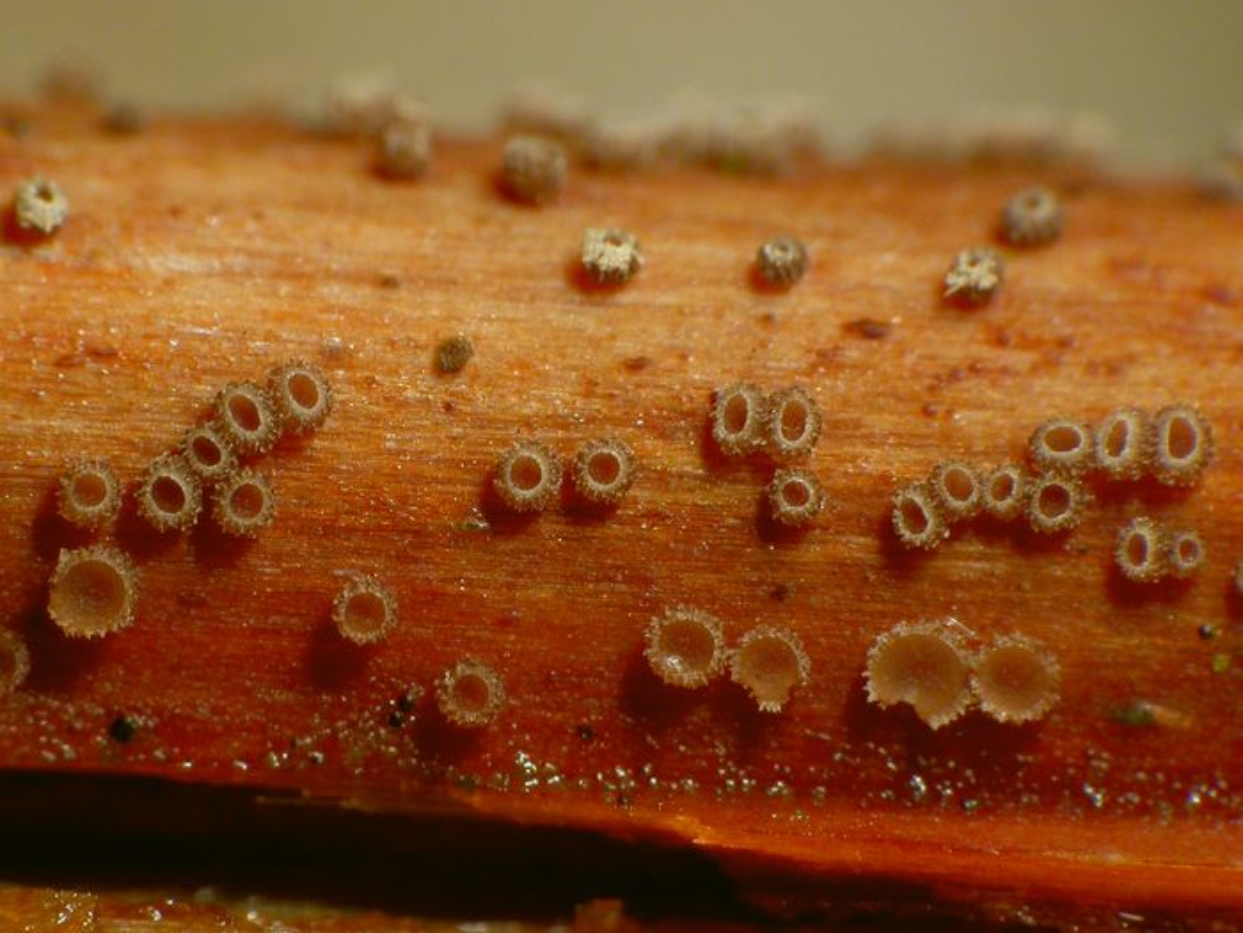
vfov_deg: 10.9
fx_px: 4884
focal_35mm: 136
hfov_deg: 14.5
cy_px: 466
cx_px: 622
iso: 100
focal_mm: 28.2
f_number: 10.7
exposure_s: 1/15
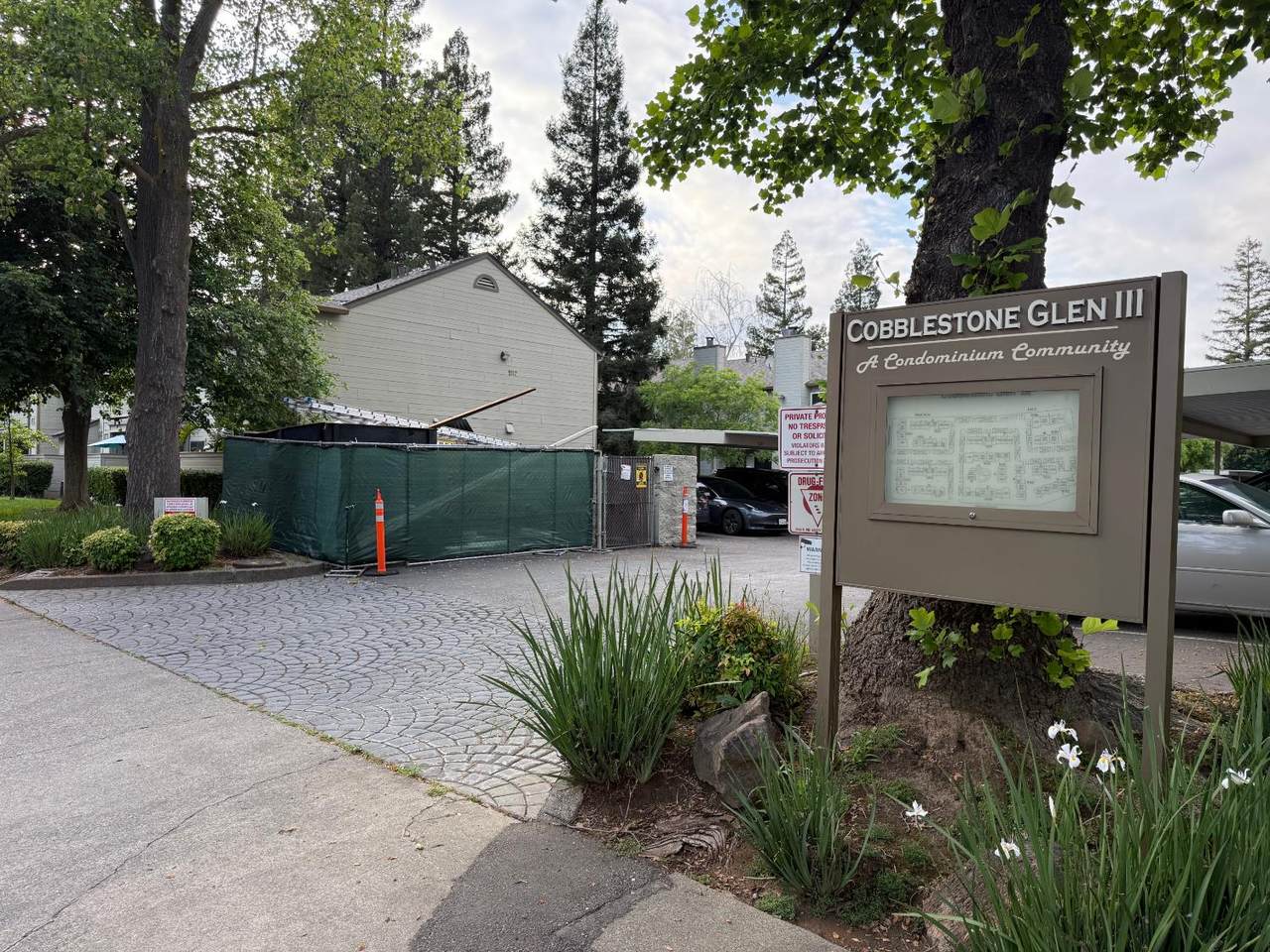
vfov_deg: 56.8
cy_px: 476
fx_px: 881
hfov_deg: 71.6
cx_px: 635
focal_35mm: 24
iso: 100
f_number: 1.78
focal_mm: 6.76
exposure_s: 1/593
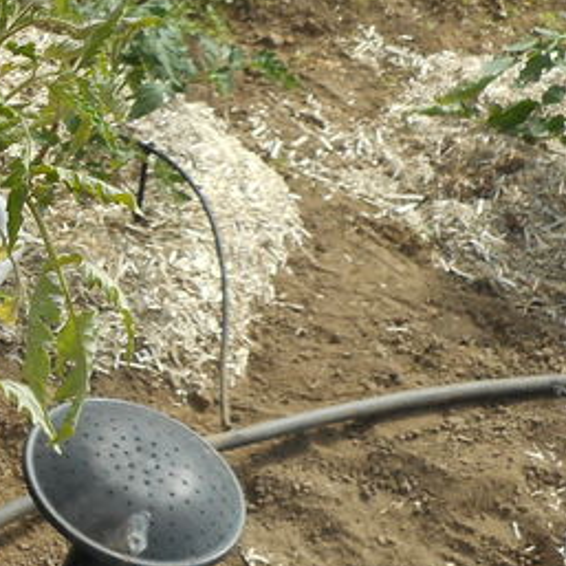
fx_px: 1591
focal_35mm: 86
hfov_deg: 17.6
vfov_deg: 20.1
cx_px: -339
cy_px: 192
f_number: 3.7
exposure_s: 1/400
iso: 80
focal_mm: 4.5
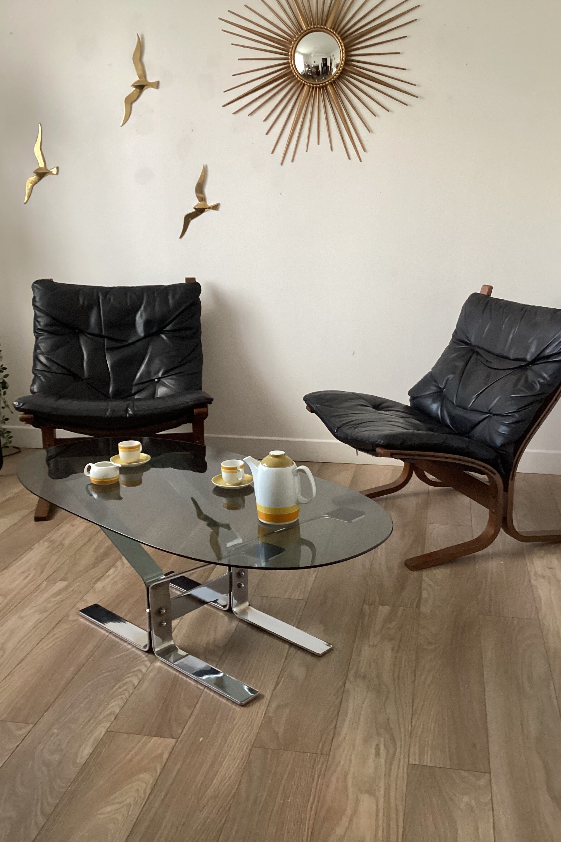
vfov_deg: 57.2
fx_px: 771
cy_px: 428
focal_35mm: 33
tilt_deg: -15.0
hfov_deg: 39.9
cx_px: 314
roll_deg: -0.4
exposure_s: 1/40
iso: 250
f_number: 2.4
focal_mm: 3.3
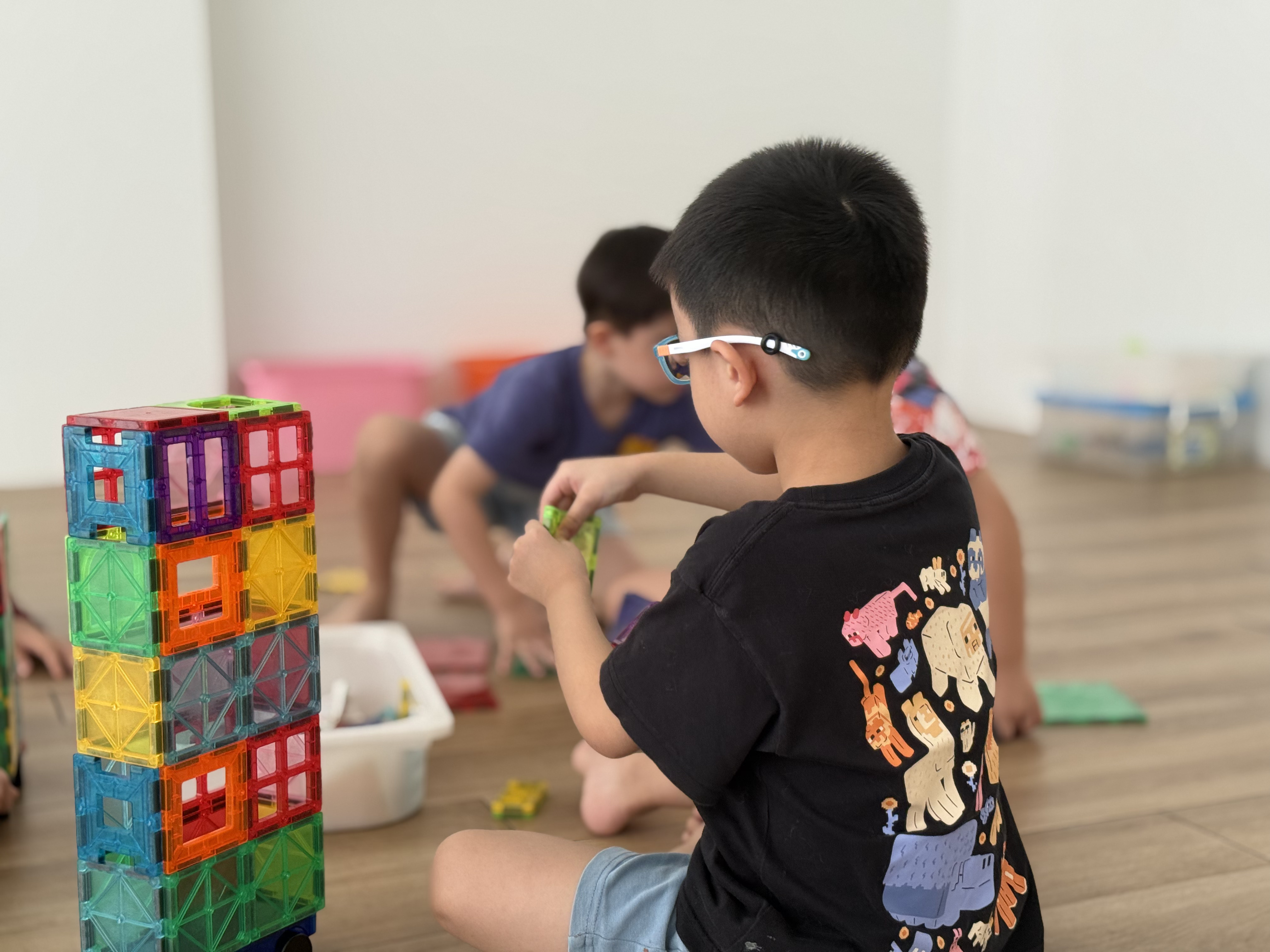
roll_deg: +0.6
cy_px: 476
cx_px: 635
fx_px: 1761
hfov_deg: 39.7
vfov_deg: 30.3
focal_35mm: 48
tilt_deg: -8.9
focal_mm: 6.76
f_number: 1.78
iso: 160
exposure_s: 1/50
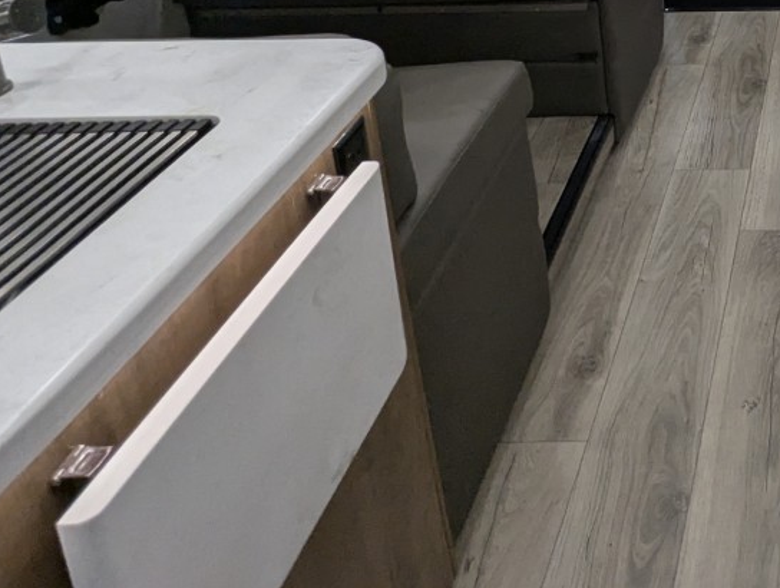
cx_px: 872
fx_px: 925
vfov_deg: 29.4
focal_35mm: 41
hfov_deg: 37.6
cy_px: -149
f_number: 2.2
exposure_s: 1/151
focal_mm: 2.35
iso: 292
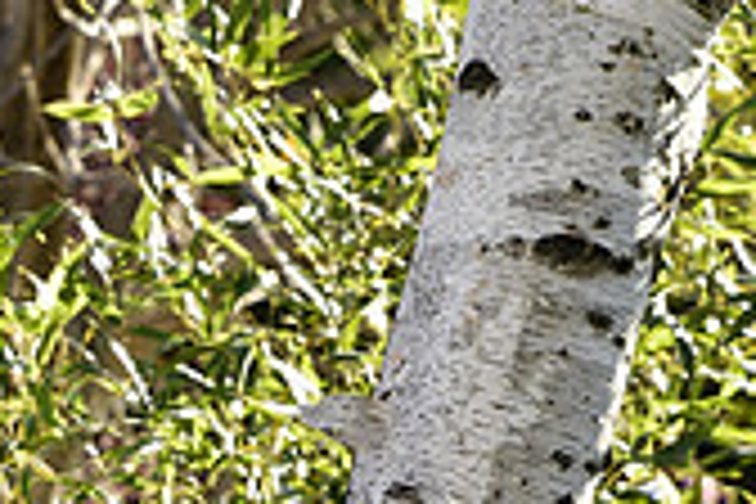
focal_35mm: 200
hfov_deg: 9.8
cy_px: 691
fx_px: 4200
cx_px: -518
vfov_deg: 6.8
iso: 200
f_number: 6.3
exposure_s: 1/160
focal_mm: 58
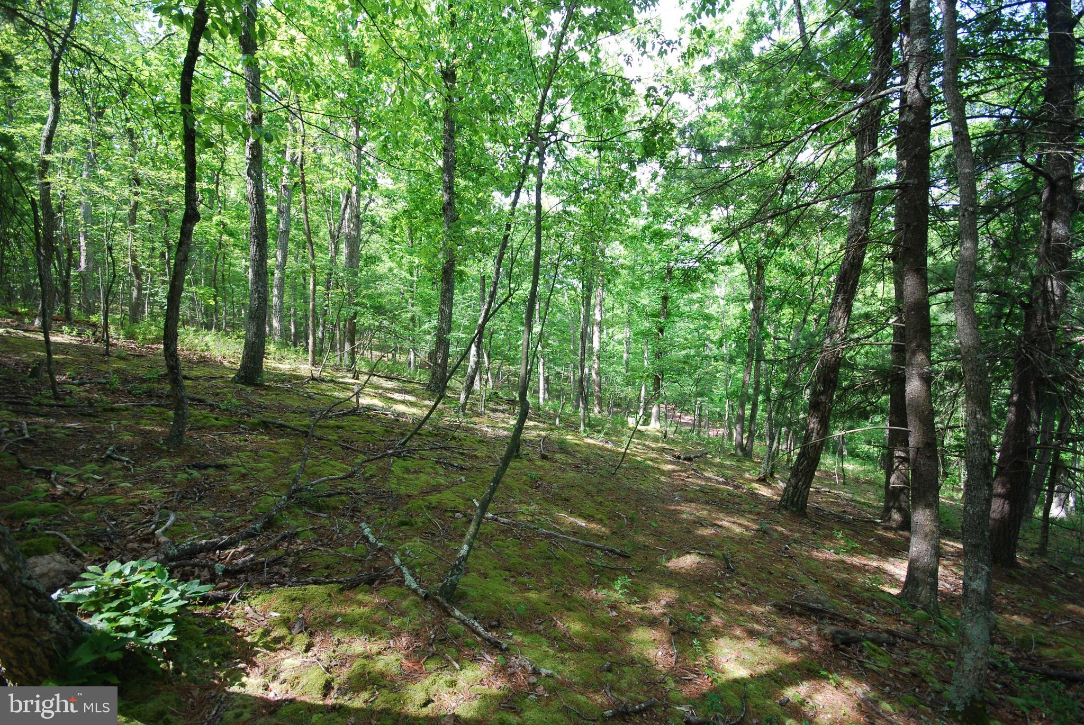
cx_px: 542
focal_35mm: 15
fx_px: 452
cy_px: 362
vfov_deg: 77.5
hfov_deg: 100.3
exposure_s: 1/60
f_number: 6.3
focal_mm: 10
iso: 200
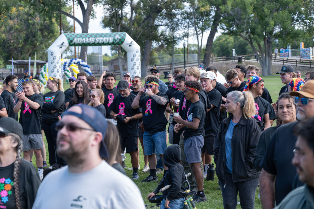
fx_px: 829
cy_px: 104
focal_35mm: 95
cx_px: 157
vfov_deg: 14.4
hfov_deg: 21.5
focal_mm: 95
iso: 560
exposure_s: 1/400
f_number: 6.3
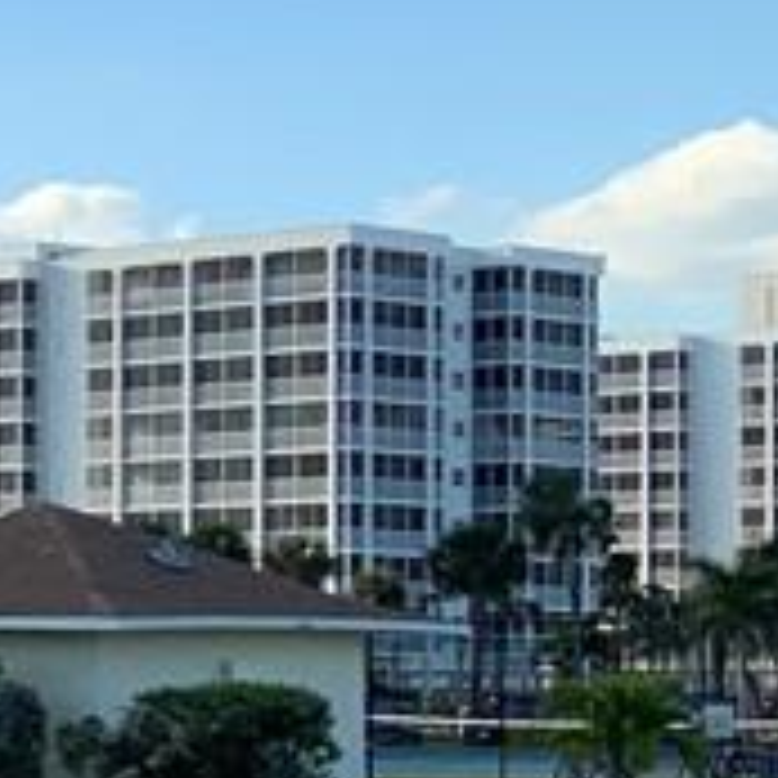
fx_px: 3865
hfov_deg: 9.8
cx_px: -1228
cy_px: 666
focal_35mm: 152
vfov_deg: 11.4
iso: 16
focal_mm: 3
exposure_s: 1/1377
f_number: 1.8
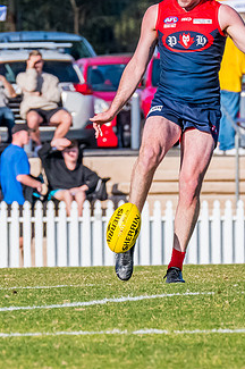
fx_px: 11989
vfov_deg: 1.8
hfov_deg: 1.2
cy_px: 54
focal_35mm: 1172
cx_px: 193
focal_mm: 330
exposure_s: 1/1600
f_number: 10
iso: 800
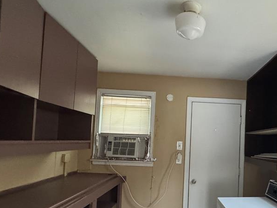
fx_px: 192
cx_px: 198
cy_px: 137
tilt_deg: -0.4
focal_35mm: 24
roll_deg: -2.1
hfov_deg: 68.3
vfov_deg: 55.8
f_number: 2.2
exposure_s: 1/60
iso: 1000
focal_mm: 2.22
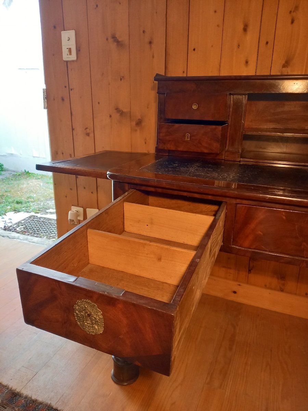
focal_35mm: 25
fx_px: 297
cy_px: 206
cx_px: 154
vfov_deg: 69.4
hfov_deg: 54.9
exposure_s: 1/50
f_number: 1.8
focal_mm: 4.65
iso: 250
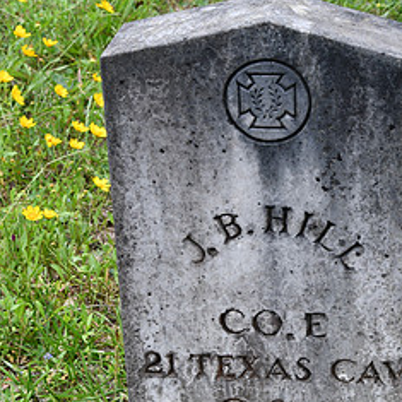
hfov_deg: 16.1
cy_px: 261
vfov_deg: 16.2
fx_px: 1406
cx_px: 363
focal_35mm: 107
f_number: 7.1
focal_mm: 34
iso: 125
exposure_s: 1/200
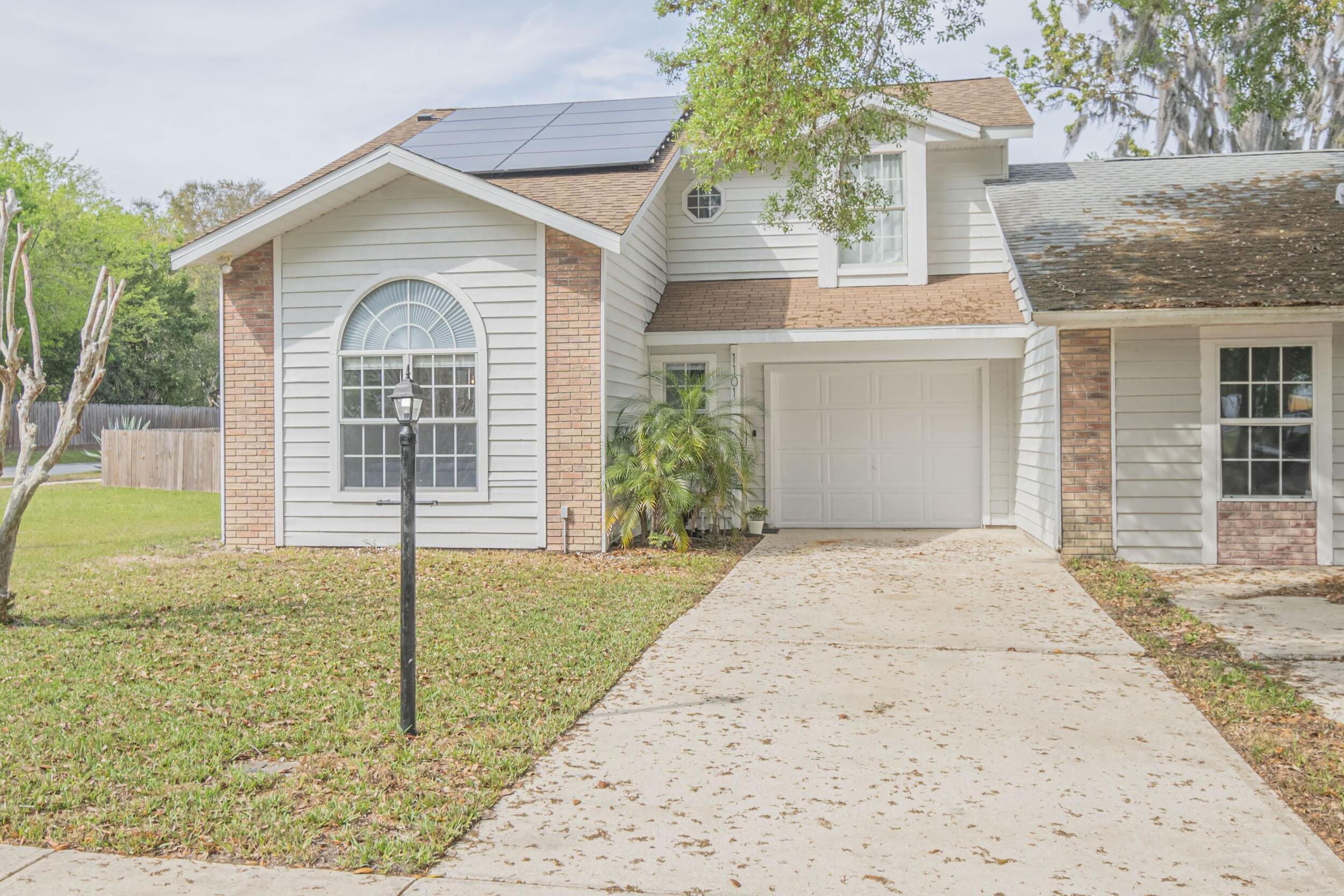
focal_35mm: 36
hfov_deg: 53.0
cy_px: 419
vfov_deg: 36.9
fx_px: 1344
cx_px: 591
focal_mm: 20
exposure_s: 1/400
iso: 100
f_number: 7.1
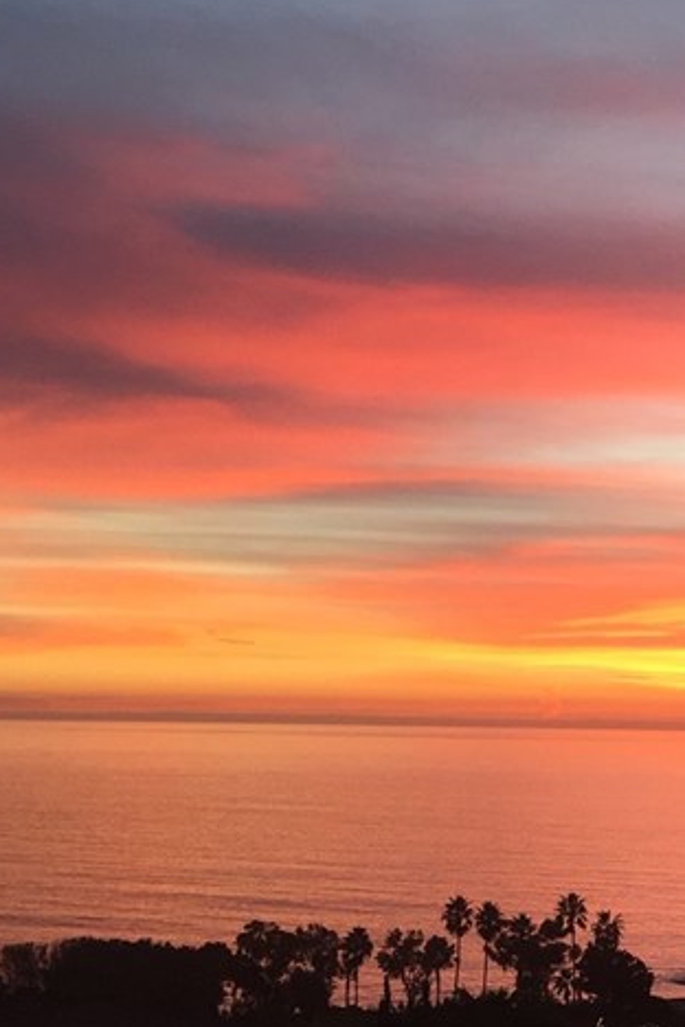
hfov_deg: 18.5
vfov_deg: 30.3
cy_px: 689
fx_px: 1884
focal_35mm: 66
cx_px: 992
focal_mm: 4.15
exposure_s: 1/120
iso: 50
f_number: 2.2
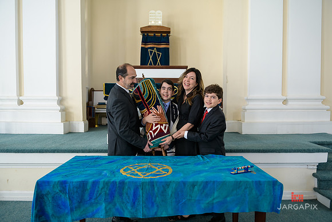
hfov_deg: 69.4
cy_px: 111
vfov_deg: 49.6
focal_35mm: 26
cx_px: 166
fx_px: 240
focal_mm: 26
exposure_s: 1/125
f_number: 3.2
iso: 400
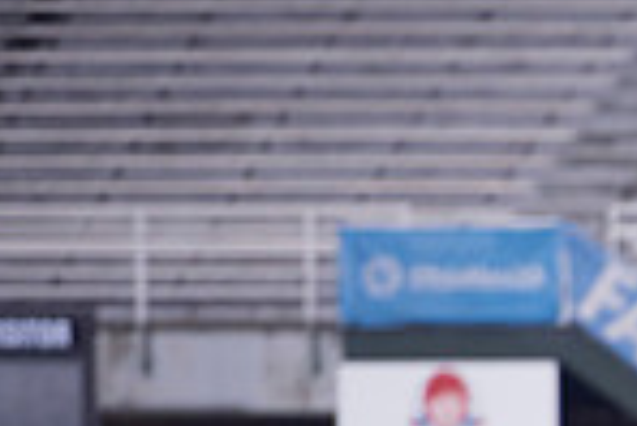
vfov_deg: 1.8
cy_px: 798
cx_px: 1136
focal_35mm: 783
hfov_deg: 2.6
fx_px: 13868
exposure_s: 1/320
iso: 1000
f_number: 2.8
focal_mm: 200
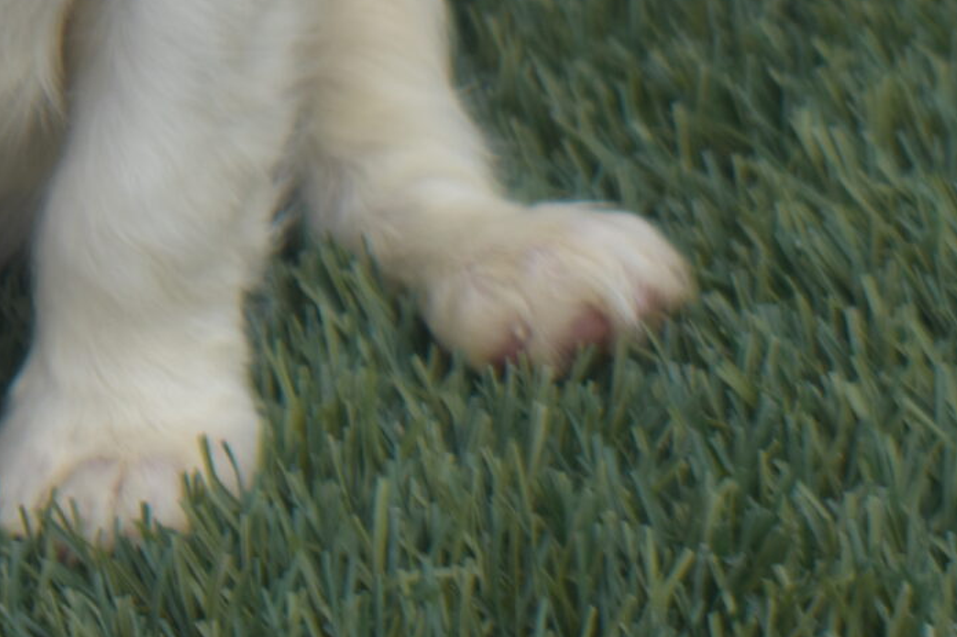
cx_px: 207
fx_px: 8075
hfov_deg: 6.8
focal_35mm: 304
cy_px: -332
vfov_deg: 4.5
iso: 200
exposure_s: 1/500
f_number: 5.6
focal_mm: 55
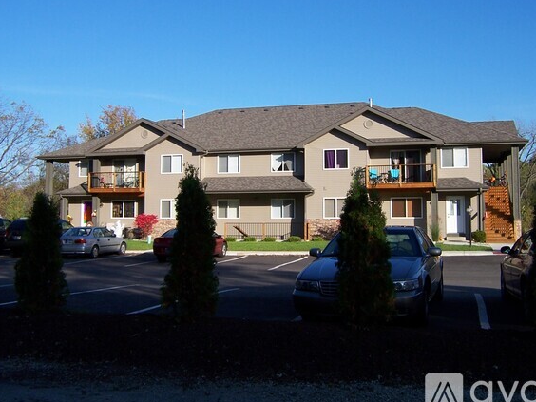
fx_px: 604
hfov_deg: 47.9
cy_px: 174
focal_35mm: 39
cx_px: 262
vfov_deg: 36.8
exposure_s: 1/1000
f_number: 3.4
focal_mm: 5.5
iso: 80
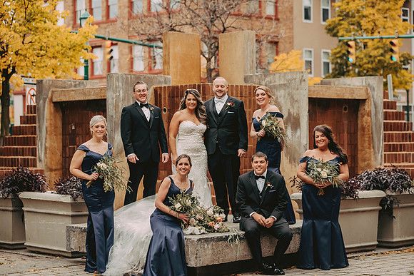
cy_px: 138
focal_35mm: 90
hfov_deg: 22.6
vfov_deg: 15.2
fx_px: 1035
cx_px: 207
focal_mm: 90
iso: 800
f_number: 3.2
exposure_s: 1/500
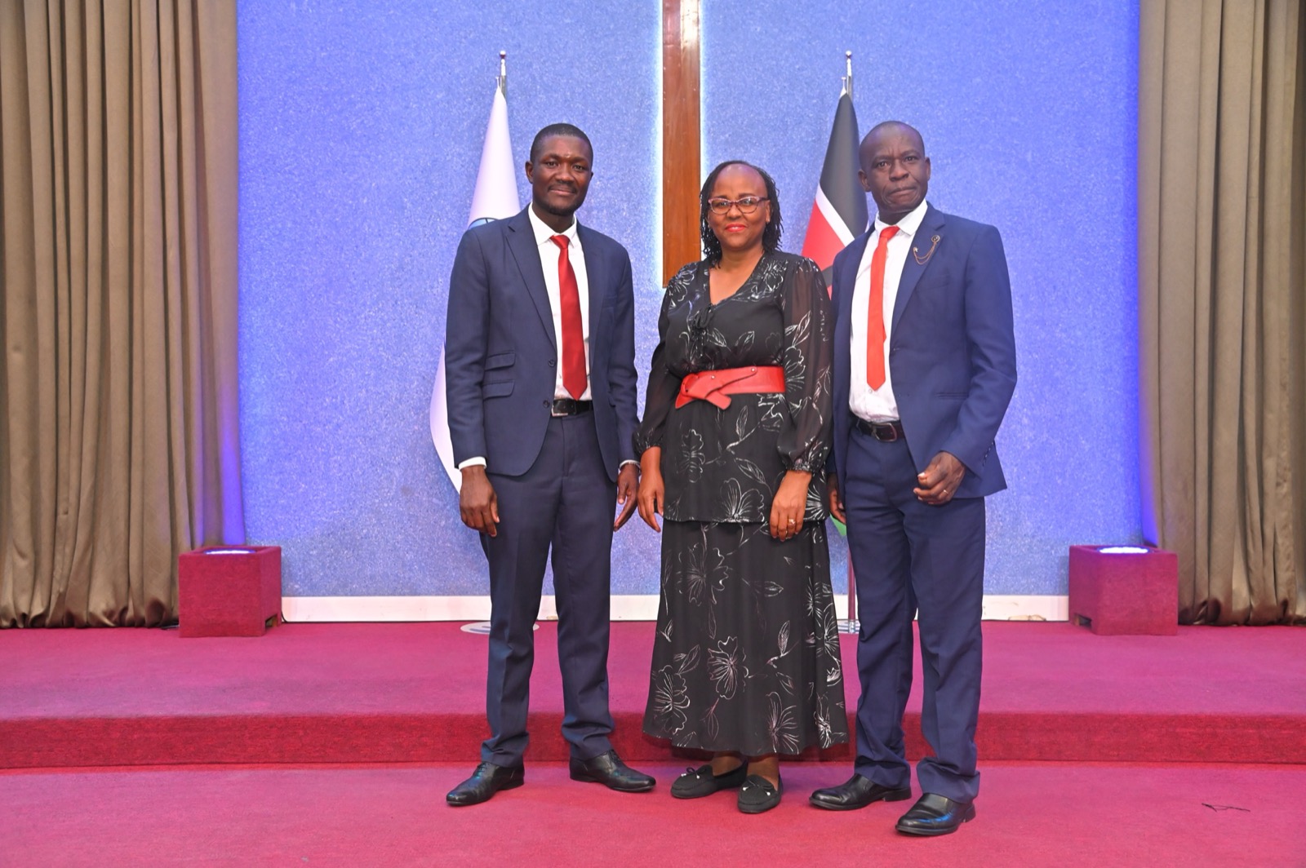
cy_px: 434
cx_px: 653
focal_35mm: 35
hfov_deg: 54.5
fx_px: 1269
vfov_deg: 37.8
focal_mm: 35
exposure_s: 1/200
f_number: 5.6
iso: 3200
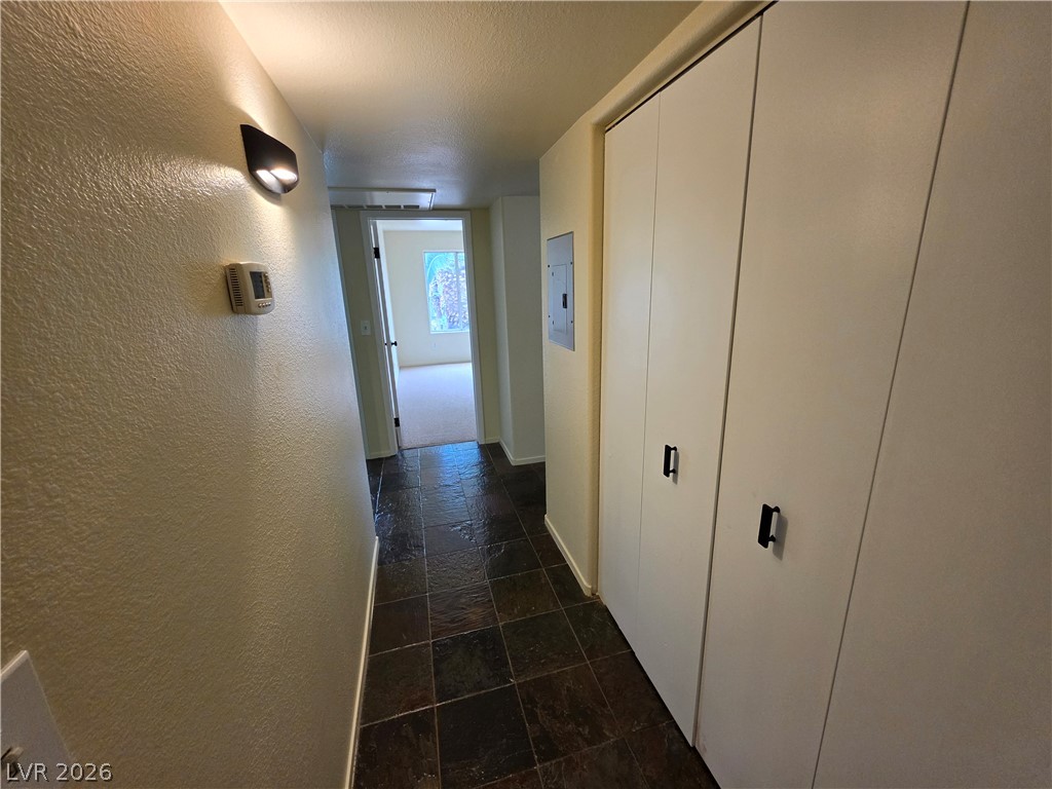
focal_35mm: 13
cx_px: 526
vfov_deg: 89.9
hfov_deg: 106.2
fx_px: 395
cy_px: 394
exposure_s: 1/120
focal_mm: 2.2
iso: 200
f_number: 1.9
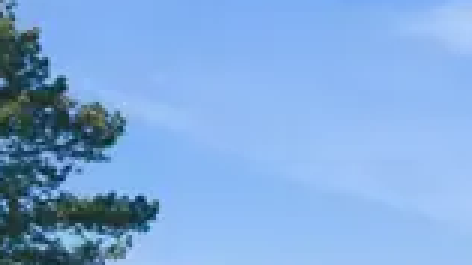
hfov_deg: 21.4
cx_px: 646
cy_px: 379
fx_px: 1100
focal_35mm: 88
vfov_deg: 13.1
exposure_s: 1/400
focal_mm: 14.5
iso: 200
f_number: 8
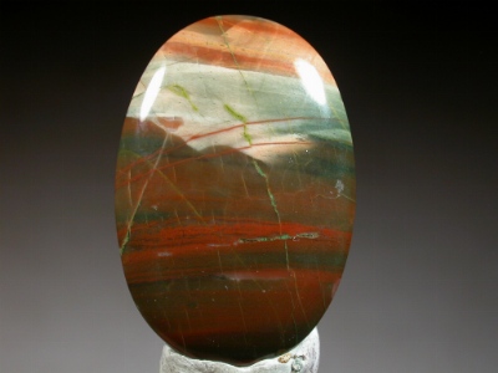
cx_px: 249
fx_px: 1093
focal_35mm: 76
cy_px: 186
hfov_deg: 25.7
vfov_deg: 19.4
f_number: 4.4
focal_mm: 15.8
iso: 100
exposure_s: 1/111
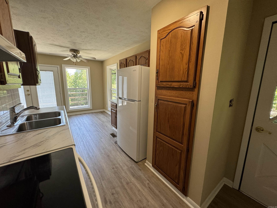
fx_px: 112
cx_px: 138
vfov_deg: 85.7
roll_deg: -1.1
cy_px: 104
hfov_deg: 102.1
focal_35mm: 14
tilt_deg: -9.6
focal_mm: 2.22
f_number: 2.2
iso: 200
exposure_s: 1/120
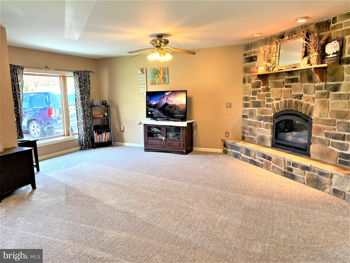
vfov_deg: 53.1
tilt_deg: -7.0
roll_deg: +1.2
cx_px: 175
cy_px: 132
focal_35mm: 26
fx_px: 263
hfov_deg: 67.3
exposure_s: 1/60
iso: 100
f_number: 1.8
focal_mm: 4.25
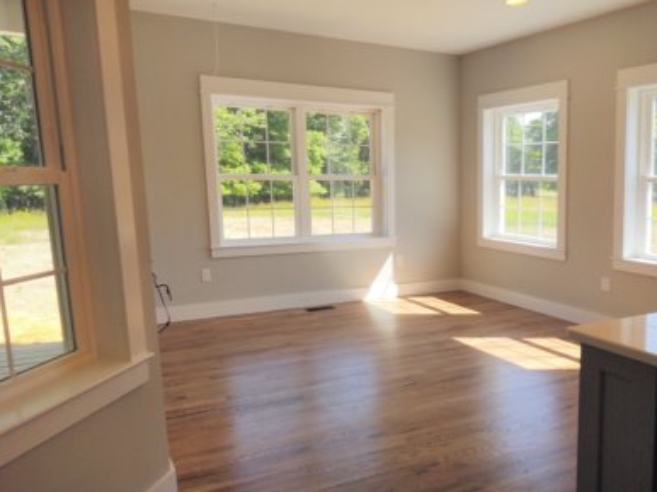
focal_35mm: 28
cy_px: 240
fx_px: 531
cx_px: 318
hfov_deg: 63.5
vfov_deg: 49.7
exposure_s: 1/662
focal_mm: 4.75
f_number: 1.7
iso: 100
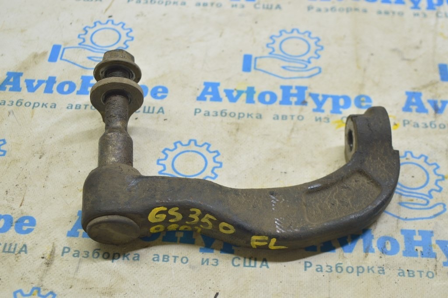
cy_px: 149
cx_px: 224
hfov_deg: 33.4
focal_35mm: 60
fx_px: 746
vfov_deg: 22.6
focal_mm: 40
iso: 400
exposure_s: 1/20
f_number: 5.6
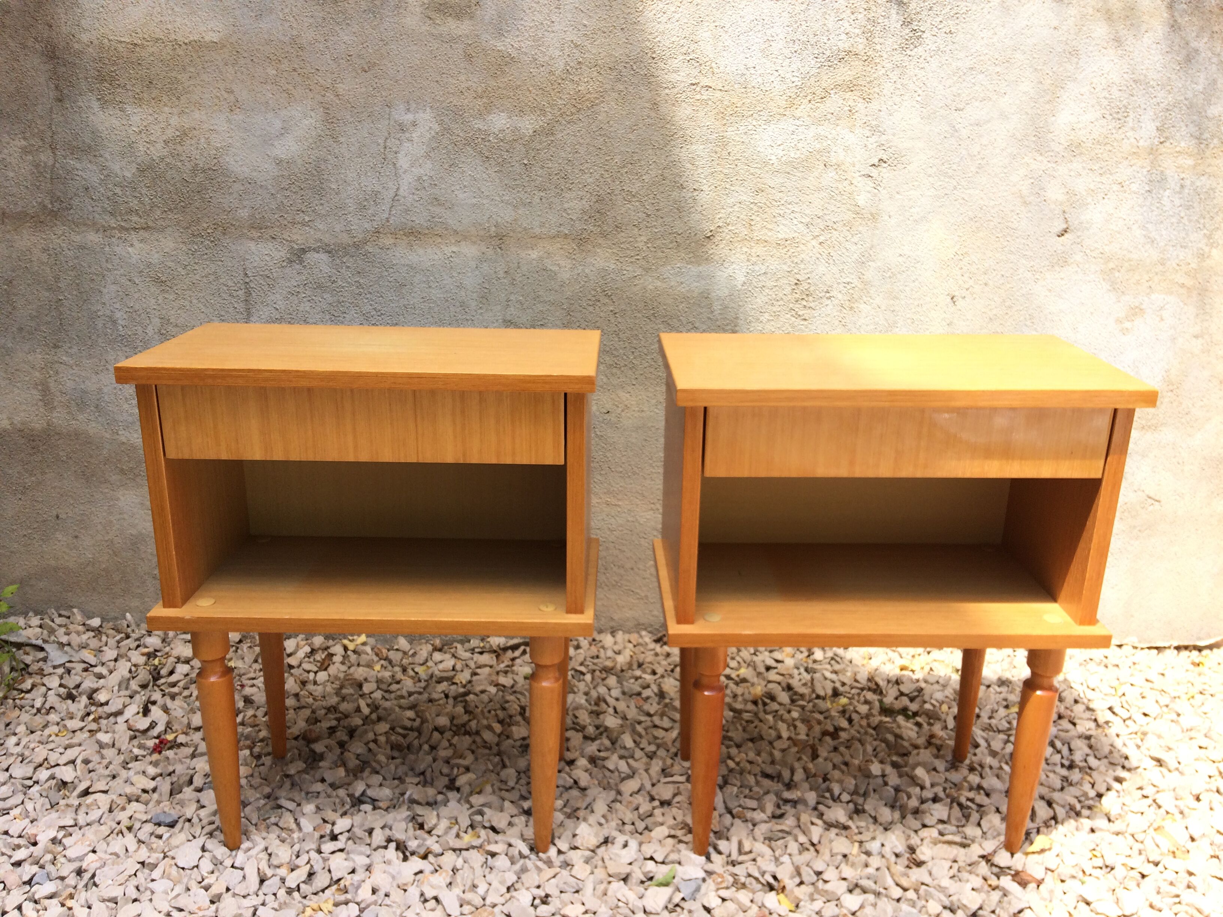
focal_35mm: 29
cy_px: 458
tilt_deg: -17.1
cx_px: 612
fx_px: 1025
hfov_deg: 61.7
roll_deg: -2.5
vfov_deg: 48.2
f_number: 2.2
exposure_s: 1/789
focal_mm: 4.15
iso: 32
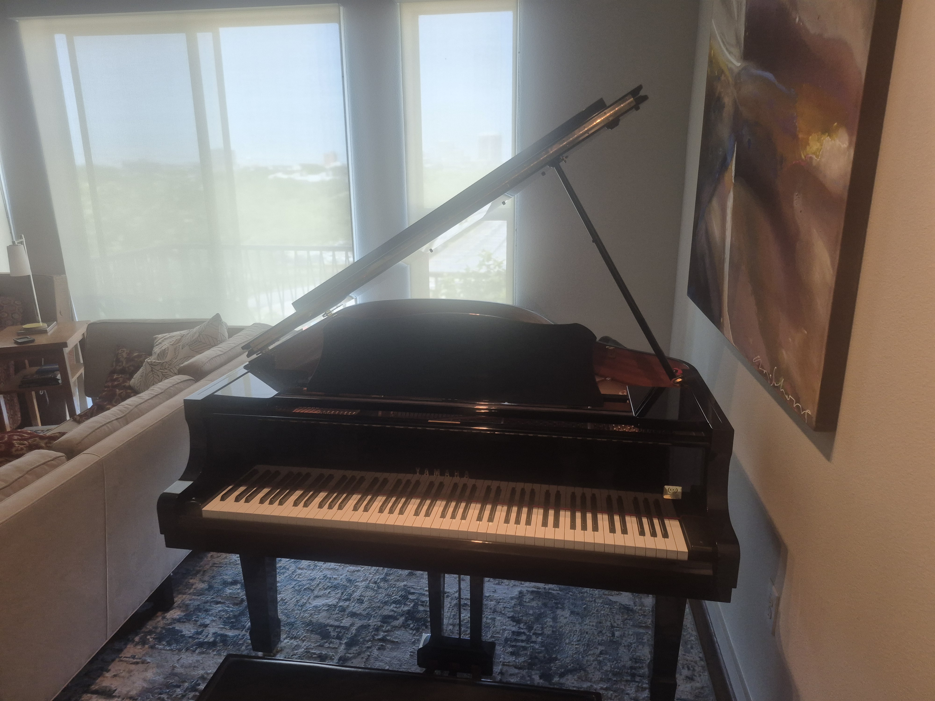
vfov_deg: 58.9
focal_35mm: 23
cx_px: 468
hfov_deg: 73.9
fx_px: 621
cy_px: 350
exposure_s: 1/120
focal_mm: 5.4
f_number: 1.8
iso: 250
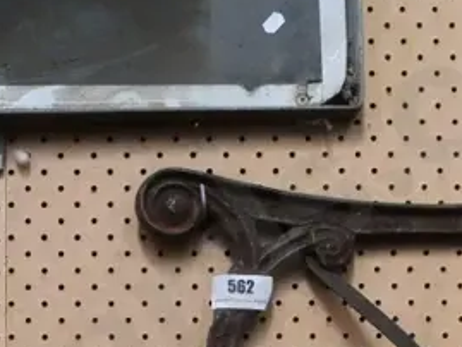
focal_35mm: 137
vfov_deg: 10.7
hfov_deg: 14.3
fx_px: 1829
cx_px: 45
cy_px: 407
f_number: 5.6
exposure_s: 1/500
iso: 6400
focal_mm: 18
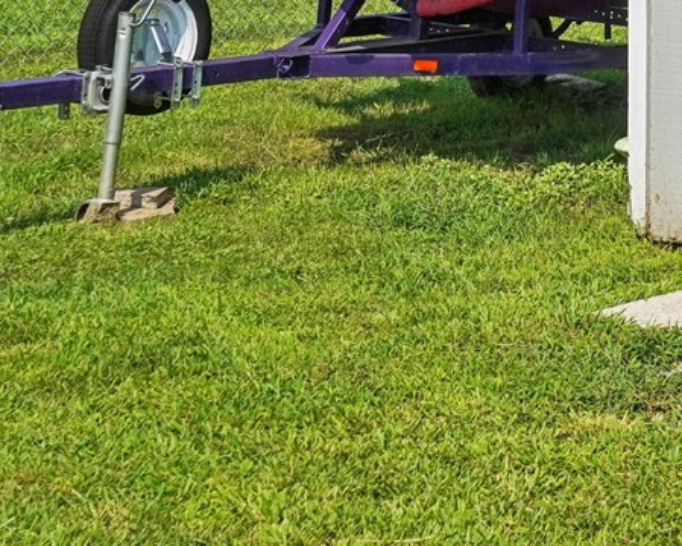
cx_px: 1056
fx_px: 2361
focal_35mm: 117
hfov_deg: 15.1
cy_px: -151
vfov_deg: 12.8
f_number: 9
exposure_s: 1/1250
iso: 400
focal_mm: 33
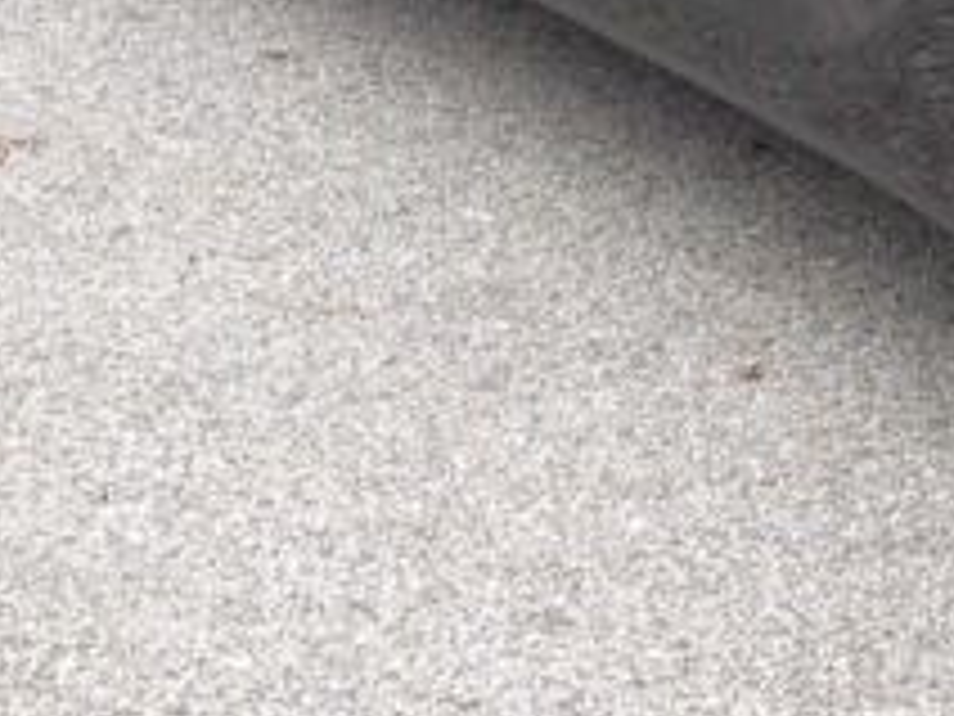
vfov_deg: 8.5
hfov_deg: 10.8
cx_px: 1836
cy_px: -473
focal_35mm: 169
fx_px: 4658
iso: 64
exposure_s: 1/279
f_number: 2.4
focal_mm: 4.3
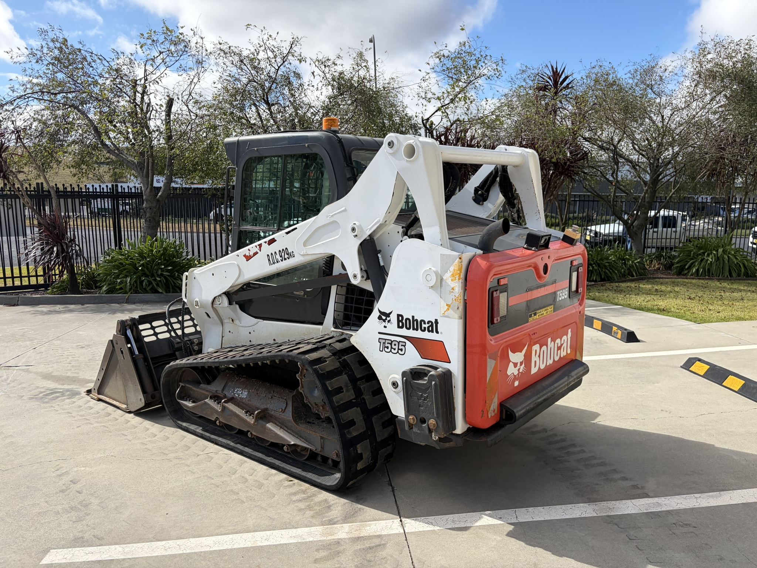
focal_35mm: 26
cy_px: 284
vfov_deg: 53.1
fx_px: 569
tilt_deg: -7.8
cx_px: 378
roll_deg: -0.4
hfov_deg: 67.3
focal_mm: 5.96
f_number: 1.6
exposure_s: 1/2639
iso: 64
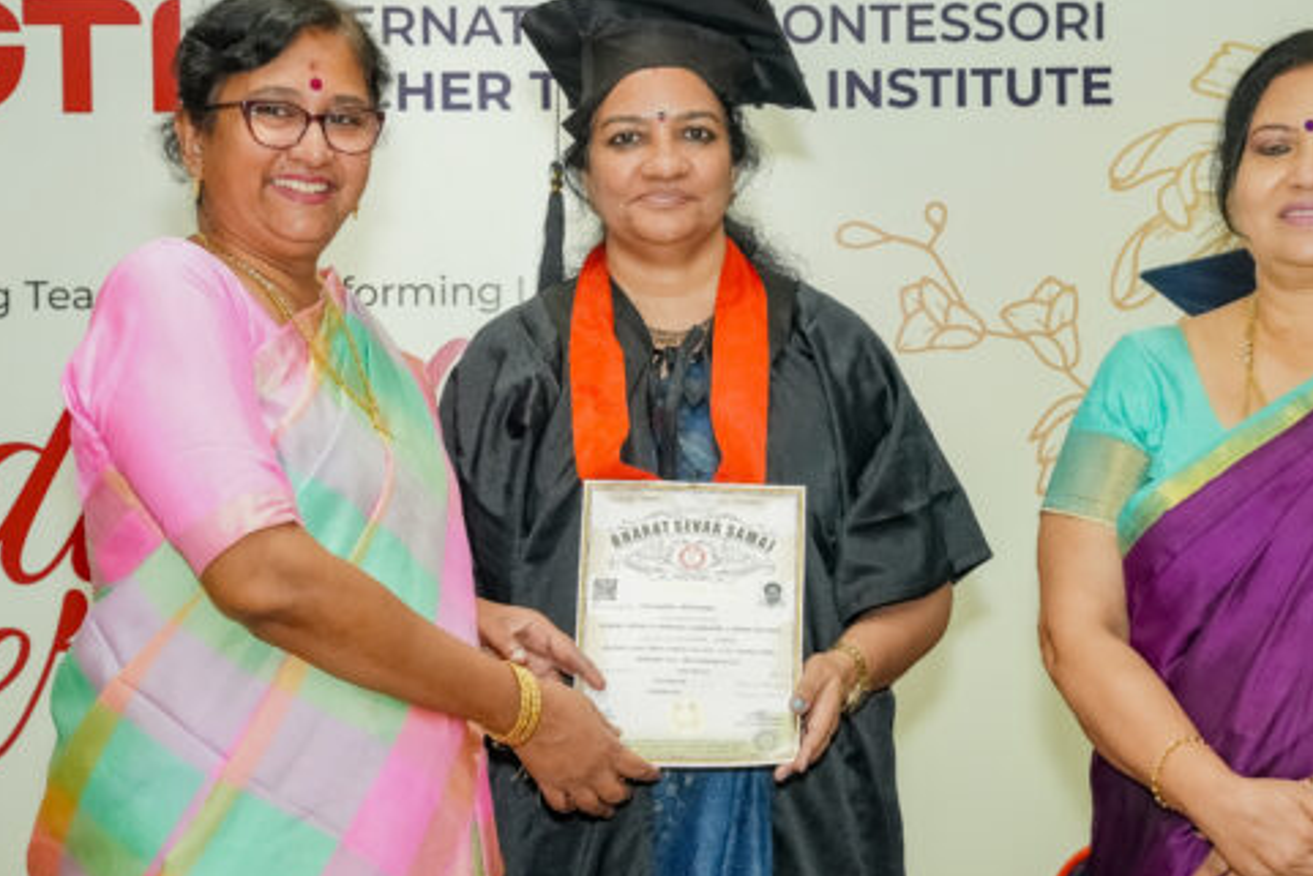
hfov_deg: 22.4
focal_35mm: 91
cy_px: 472
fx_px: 3320
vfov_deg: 15.0
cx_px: 751
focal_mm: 57
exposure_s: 1/125
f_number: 5.6
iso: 1000
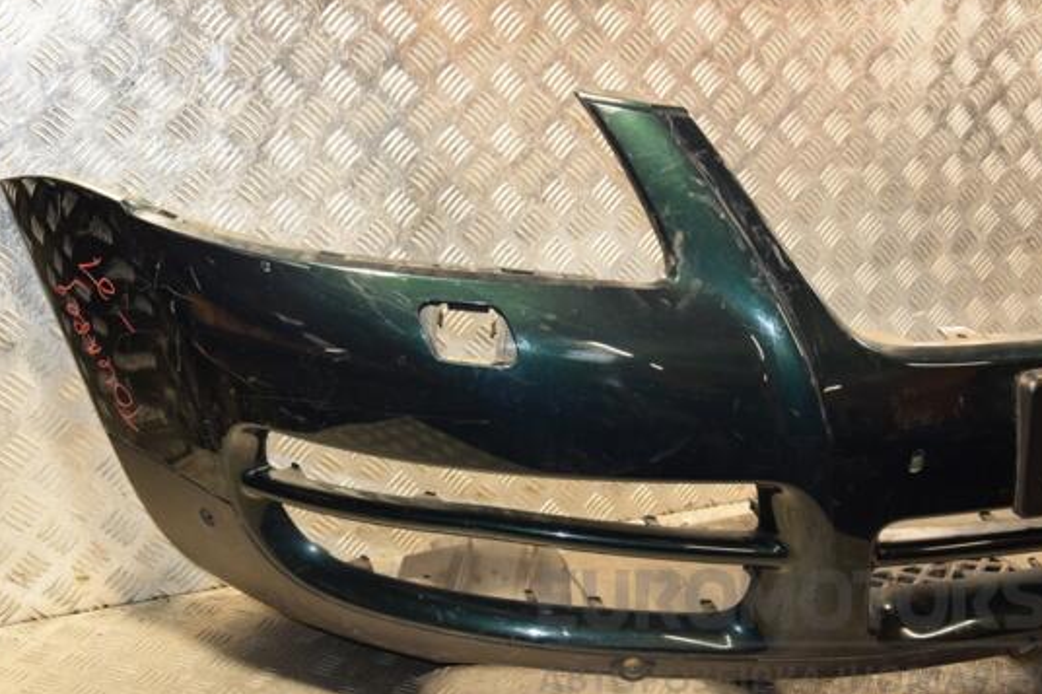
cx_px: 502
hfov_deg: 41.9
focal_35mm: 47
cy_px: 340
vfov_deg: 28.6
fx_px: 1360
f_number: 5
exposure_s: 1/100
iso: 800
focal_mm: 28
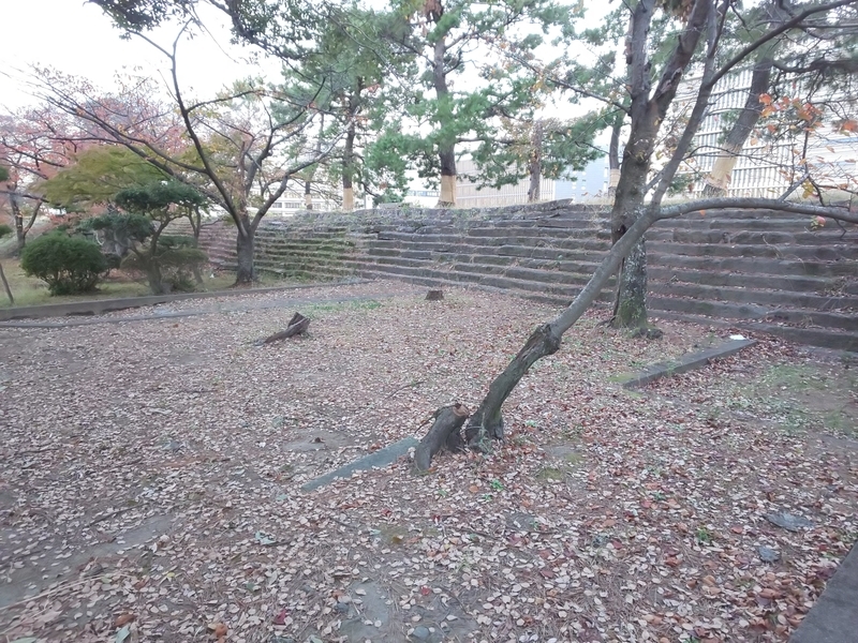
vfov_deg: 66.0
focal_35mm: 20
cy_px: 322
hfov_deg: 81.7
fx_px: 496
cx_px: 429
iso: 286
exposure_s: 1/33
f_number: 1.94
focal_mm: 3.45
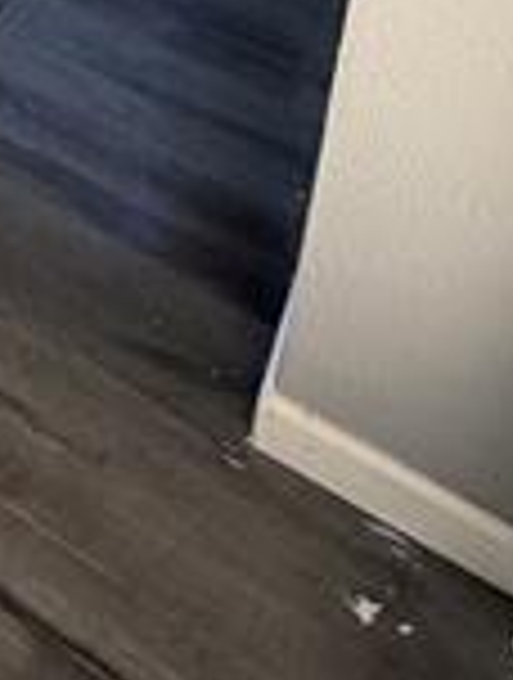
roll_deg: -3.5
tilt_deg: -17.8
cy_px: -612
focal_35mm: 71
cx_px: -184
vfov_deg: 19.1
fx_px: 1397
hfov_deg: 19.0
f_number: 2.2
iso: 320
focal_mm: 2.22
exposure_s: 1/121
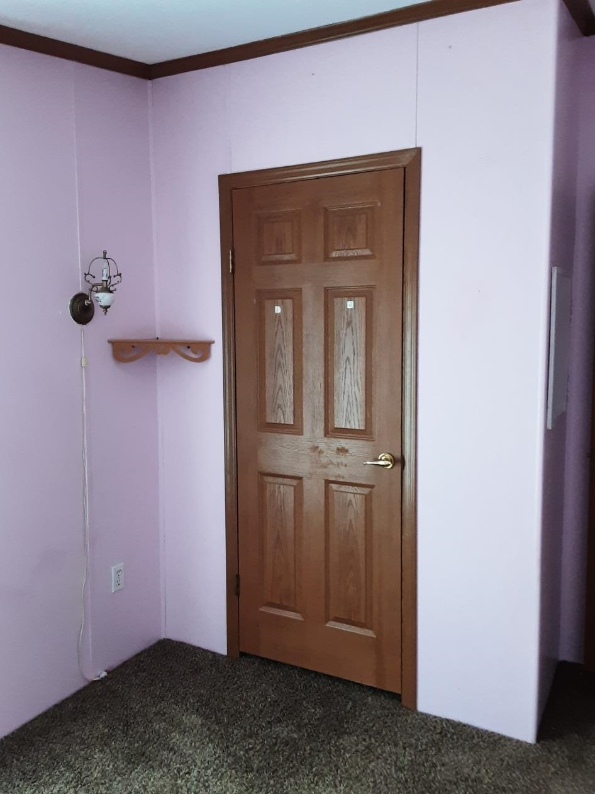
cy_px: 397
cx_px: 298
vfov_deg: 65.3
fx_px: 619
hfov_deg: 51.4
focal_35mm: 27
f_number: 1.9
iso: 160
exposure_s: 1/30
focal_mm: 2.91
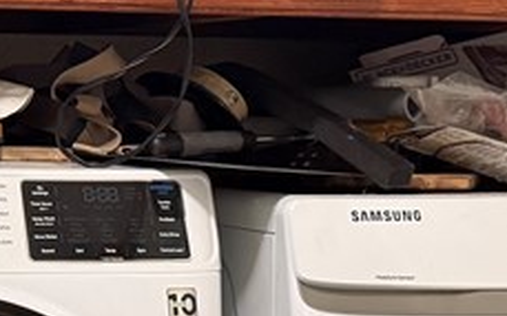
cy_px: 161
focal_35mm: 114
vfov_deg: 11.5
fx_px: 1575
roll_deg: -1.0
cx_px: -184
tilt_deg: -2.4
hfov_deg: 17.0
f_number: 1.78
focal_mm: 6.76
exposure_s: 1/60
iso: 500
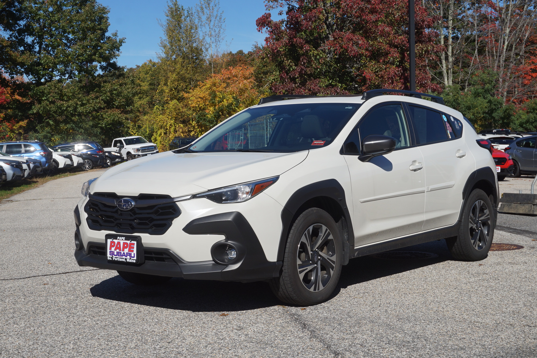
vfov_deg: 25.8
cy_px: 179
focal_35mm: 52
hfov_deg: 37.9
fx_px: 783
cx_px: 268
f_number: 11
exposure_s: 1/250
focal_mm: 35
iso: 100
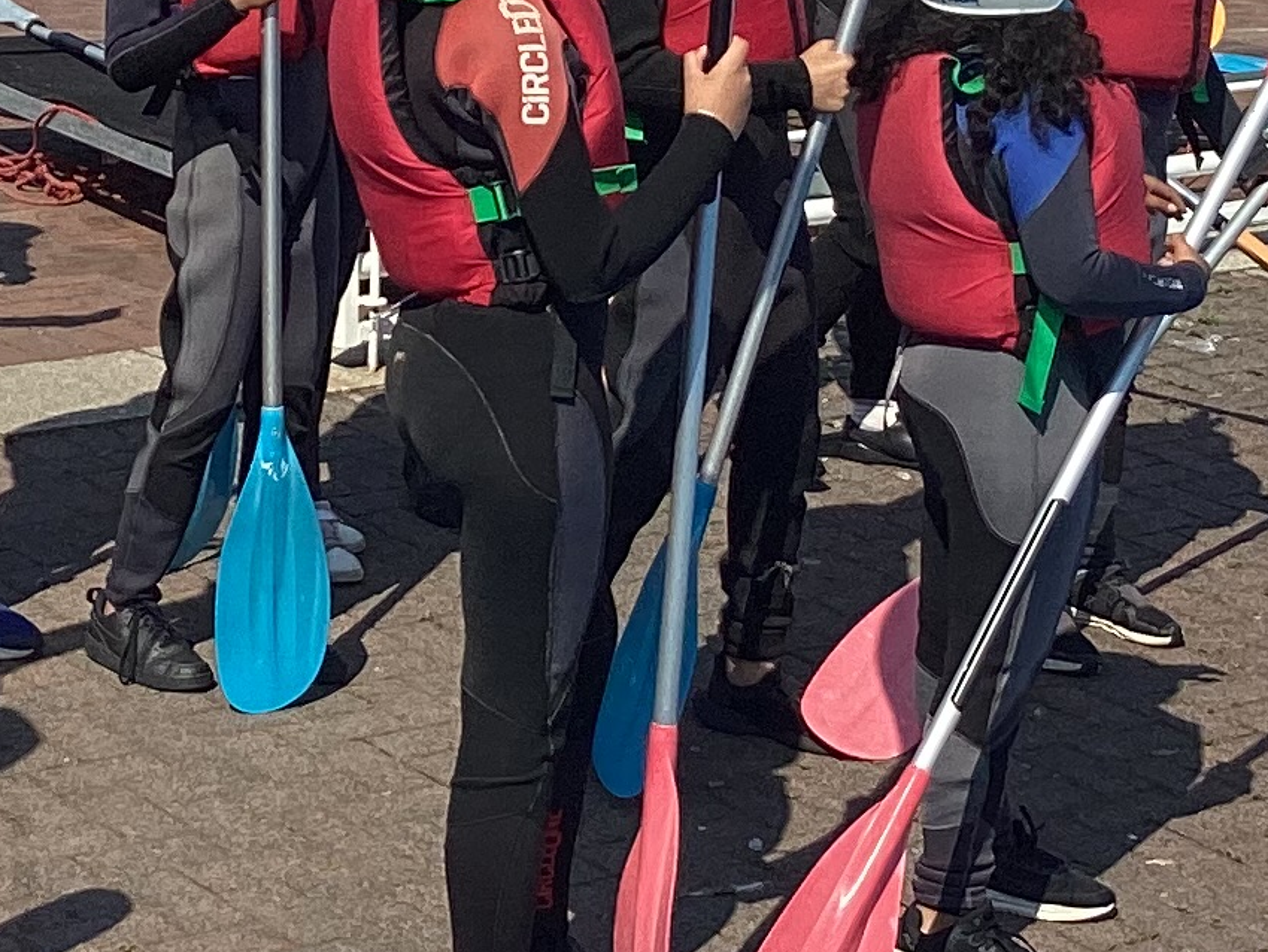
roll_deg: +0.4
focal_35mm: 119
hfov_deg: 16.5
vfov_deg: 12.4
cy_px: 233
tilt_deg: -10.7
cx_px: 446
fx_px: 4360
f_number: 2.4
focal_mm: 3.3
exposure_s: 1/1631
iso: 25
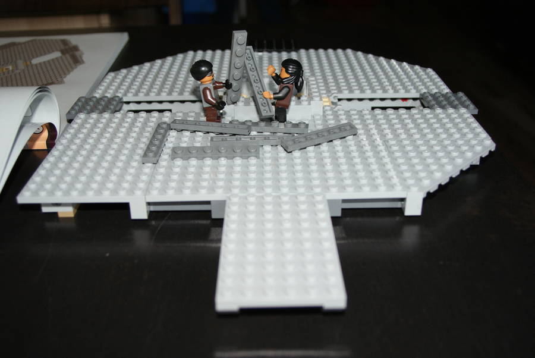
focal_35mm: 42
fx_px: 625
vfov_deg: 32.0
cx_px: 268
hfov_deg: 46.4
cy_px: 179
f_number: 5.6
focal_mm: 28
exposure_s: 1/60
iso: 400
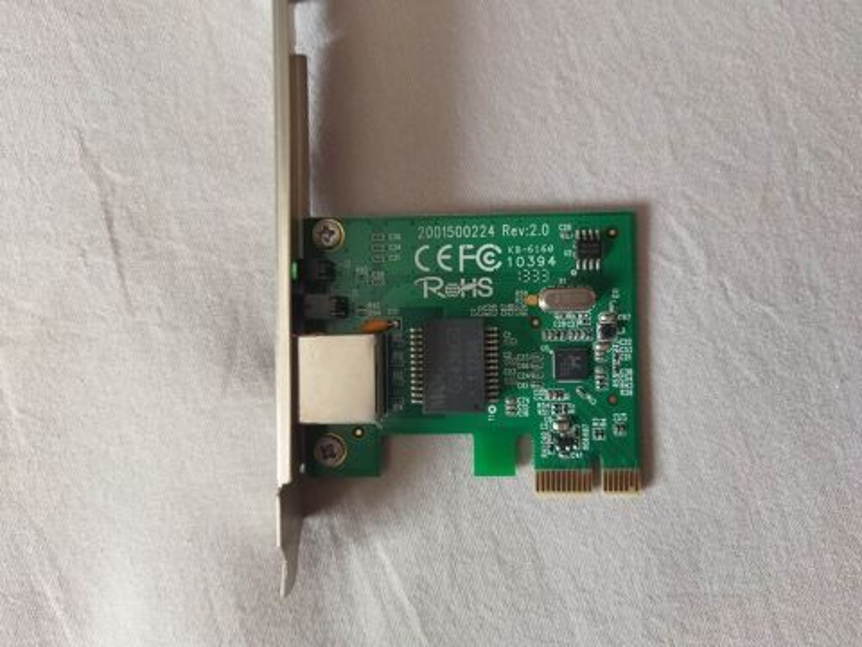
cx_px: 431
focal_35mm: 27
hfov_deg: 65.3
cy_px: 324
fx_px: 672
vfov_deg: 51.4
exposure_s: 1/50
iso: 269
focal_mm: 4.71
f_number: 1.79
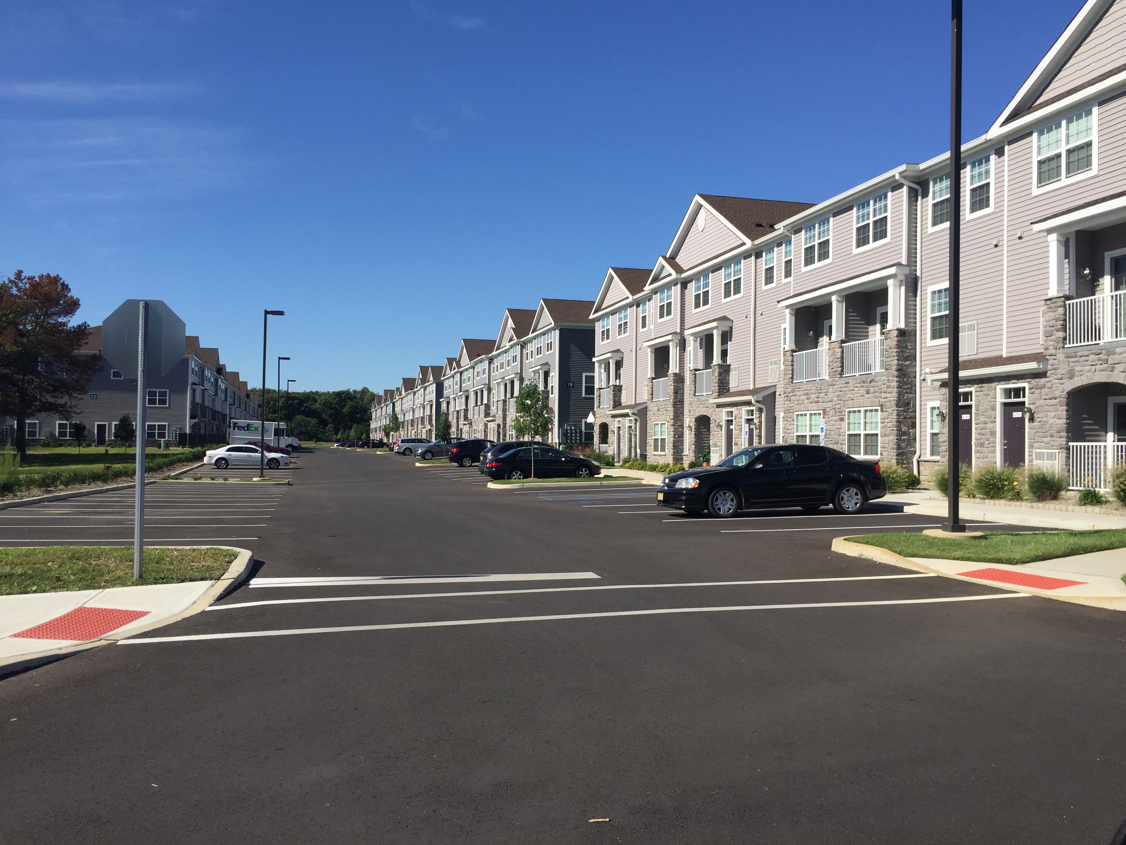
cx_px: 563
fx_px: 943
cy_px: 422
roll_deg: +0.7
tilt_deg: +0.2
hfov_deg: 61.7
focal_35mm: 29
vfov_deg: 48.2
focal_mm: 4.15
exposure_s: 1/2475
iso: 32
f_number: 2.2
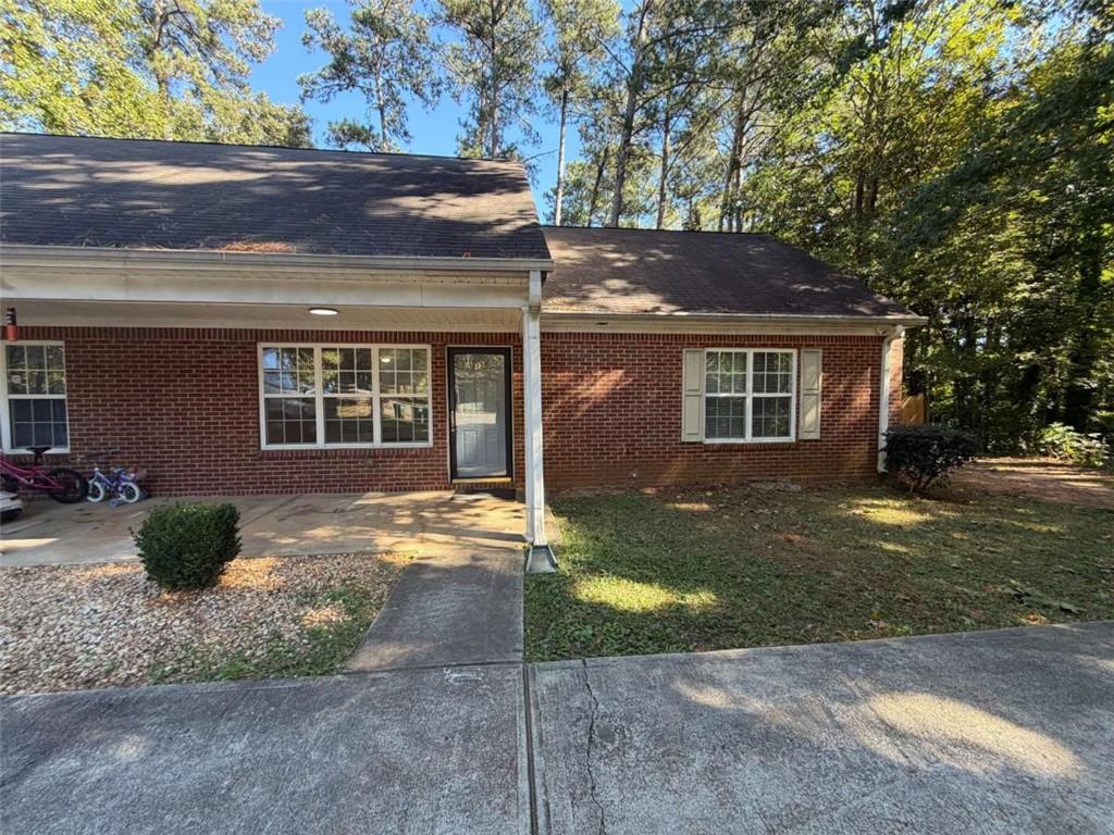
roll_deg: +0.3
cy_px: 418
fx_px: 451
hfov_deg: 102.1
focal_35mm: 14
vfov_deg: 85.7
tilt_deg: -2.8
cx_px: 557
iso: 80
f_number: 2.2
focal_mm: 2.22
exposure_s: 1/121
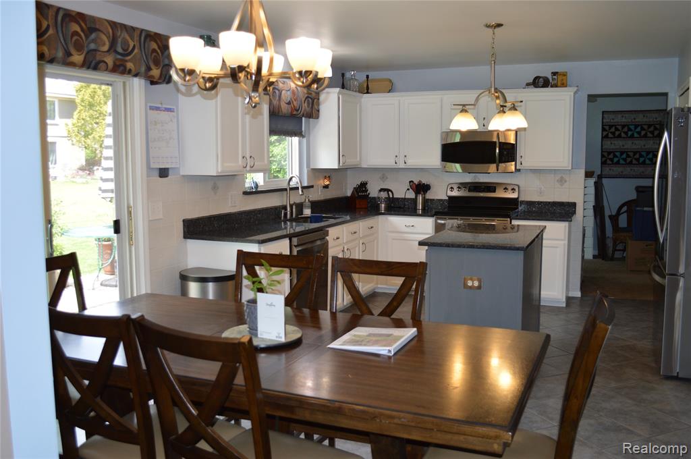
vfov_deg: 39.9
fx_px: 633
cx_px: 346
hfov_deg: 57.3
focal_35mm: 33
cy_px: 230
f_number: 4
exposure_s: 1/100
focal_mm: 22
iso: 400
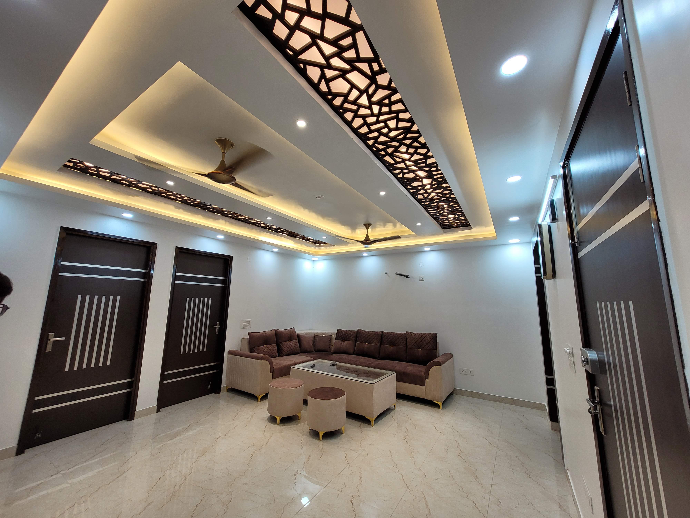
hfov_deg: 106.2
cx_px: 345
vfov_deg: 89.9
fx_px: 259
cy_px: 259
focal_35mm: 13
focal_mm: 1.74
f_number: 2.2
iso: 80
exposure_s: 1/100
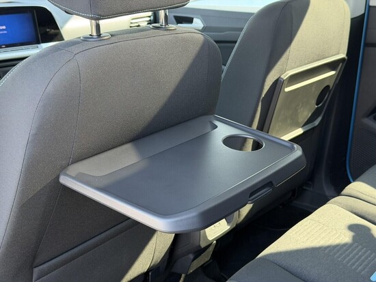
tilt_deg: -20.0
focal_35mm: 48
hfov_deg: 39.6
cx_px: 188
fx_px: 522
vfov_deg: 30.3
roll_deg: -0.4
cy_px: 141
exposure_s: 1/121
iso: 80
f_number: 1.78
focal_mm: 6.76
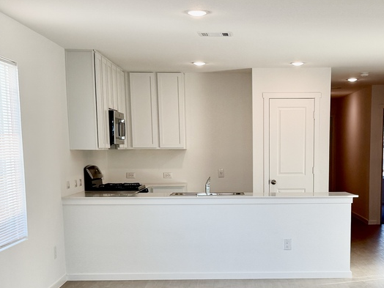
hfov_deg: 29.2
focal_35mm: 66
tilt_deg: -9.2
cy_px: 263
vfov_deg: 21.7
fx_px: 732
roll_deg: +0.6
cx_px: 253
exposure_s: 1/235
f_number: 1.78
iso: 80
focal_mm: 6.76
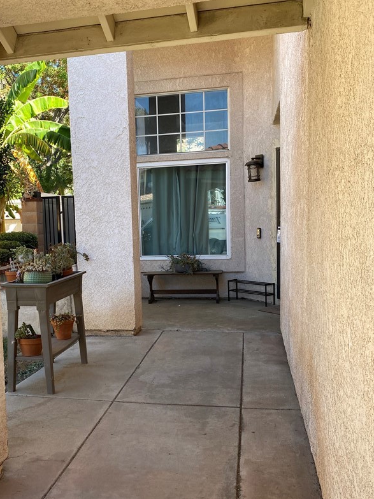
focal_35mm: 34
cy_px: 271
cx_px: 145
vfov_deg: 53.9
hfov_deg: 41.5
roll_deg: +1.1
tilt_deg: -3.6
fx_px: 490
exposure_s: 1/320
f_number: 1.8
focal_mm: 4.25
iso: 32
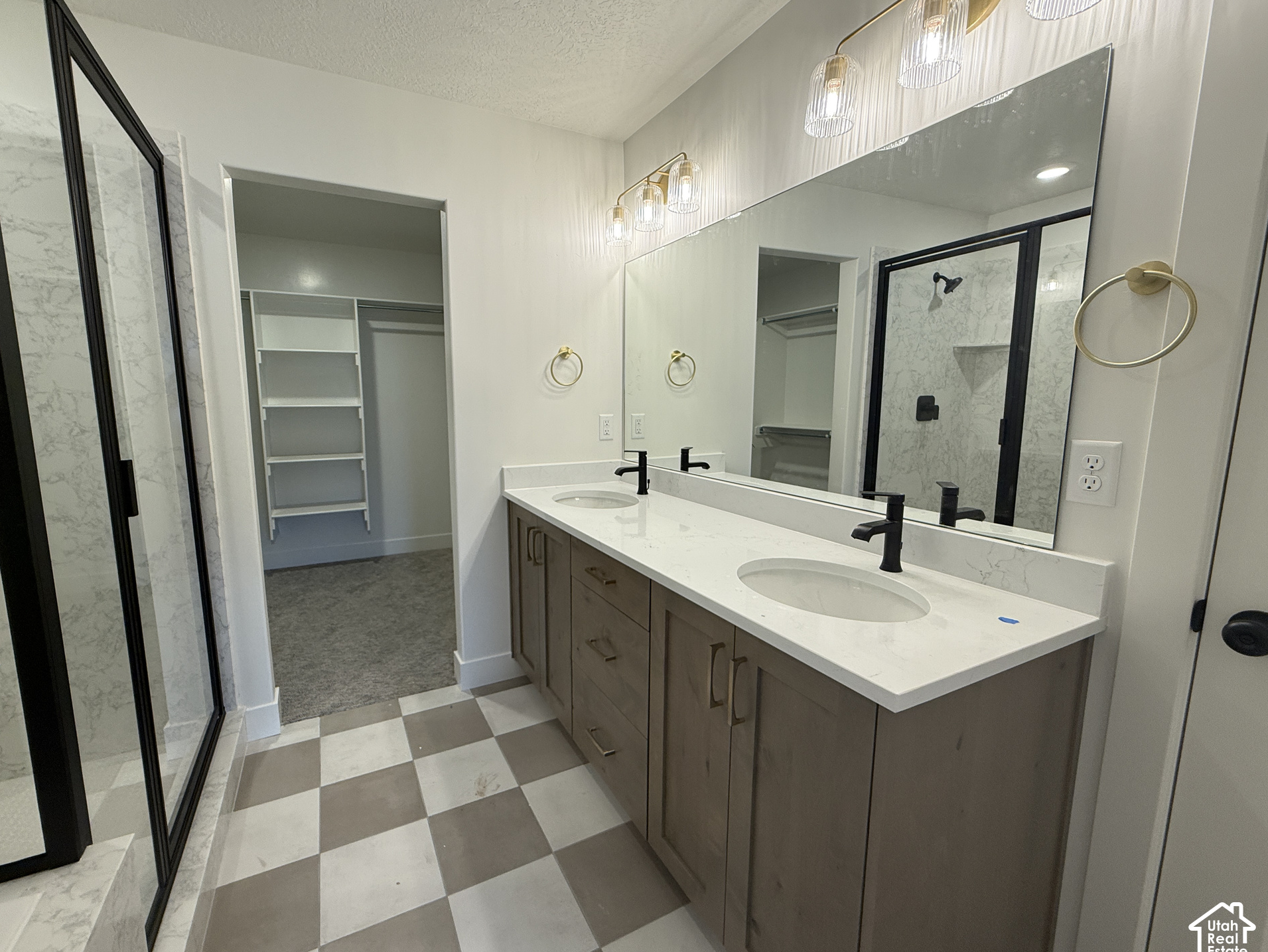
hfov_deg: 98.1
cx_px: 597
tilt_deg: -7.5
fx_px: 550
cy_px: 472
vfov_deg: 81.8
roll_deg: +0.4
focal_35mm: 15
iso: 100
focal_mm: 2.22
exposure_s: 1/120
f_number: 2.2
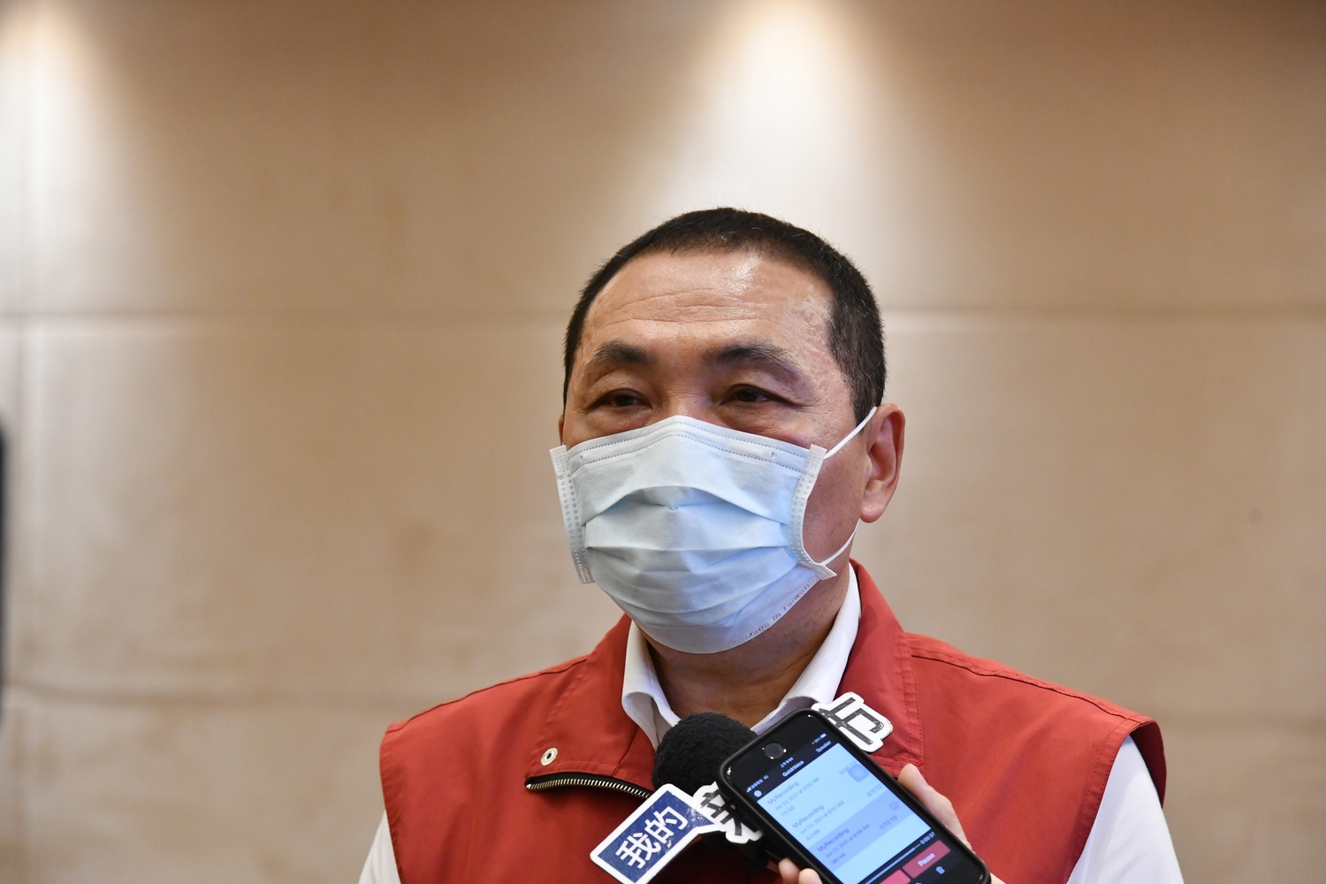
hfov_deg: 17.1
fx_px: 4420
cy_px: 442
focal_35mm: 120
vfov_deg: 11.4
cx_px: 663
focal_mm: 120
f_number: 6.3
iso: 2800
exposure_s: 1/125
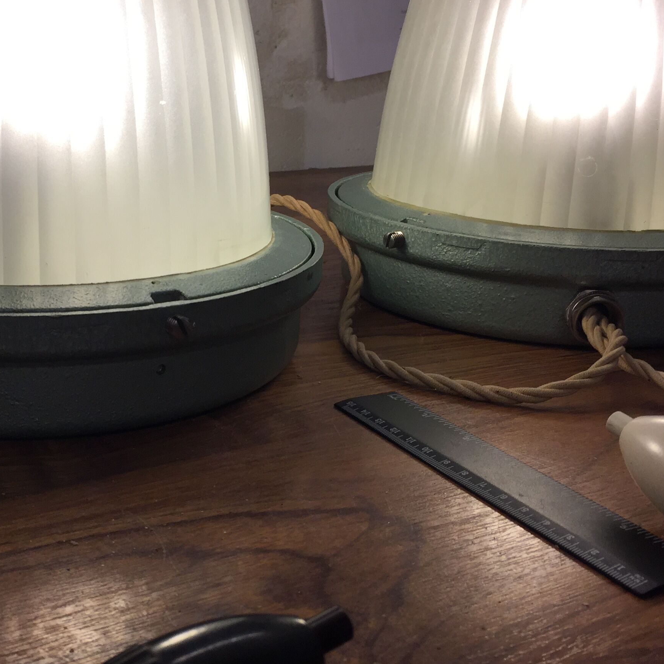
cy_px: 360
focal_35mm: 48
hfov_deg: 35.1
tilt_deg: -17.7
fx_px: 1042
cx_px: 236
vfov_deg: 35.3
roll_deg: -1.5
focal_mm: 4.15
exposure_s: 1/100
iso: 50
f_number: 2.2
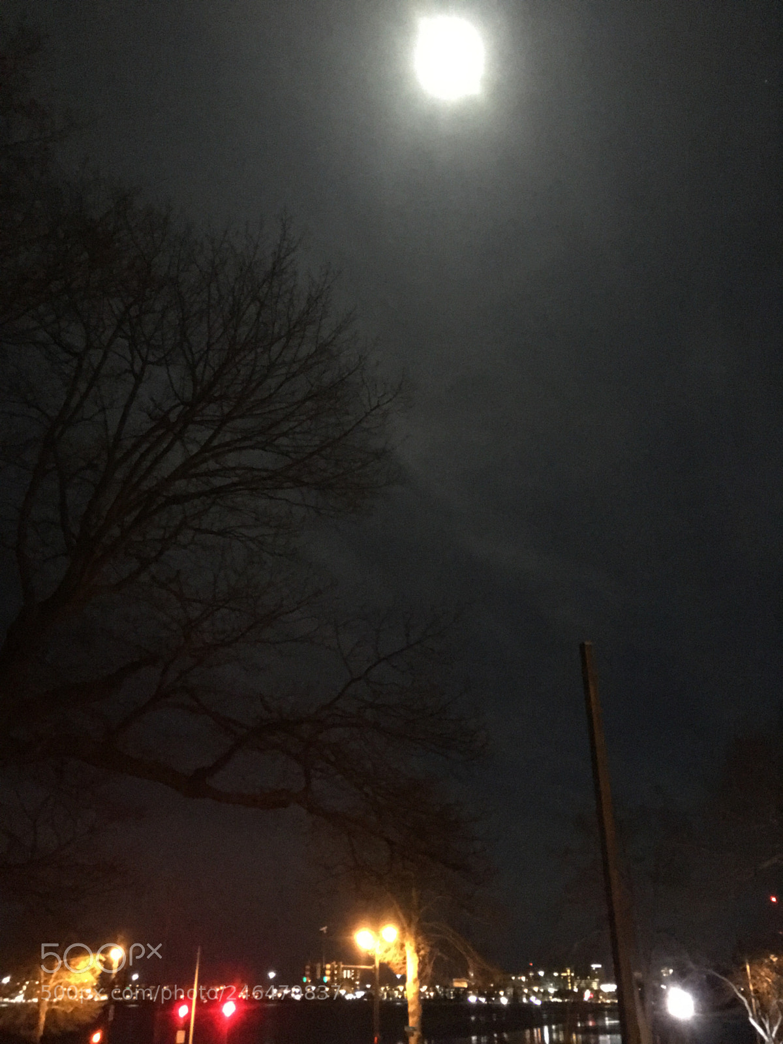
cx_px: 392
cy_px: 522
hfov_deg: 48.2
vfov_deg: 61.7
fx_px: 875
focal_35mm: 29
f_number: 2.2
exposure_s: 1/4
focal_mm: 4.15
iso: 1250
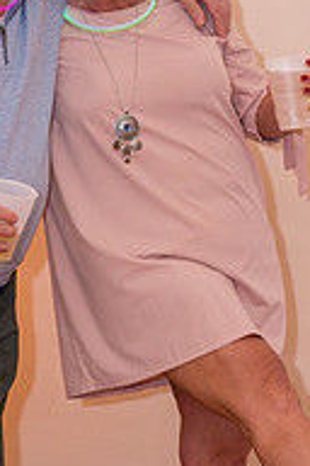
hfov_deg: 6.9
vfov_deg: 10.3
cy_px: 204
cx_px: 102
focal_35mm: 199
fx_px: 2570
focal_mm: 85
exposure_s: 1/160
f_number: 2.8
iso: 640
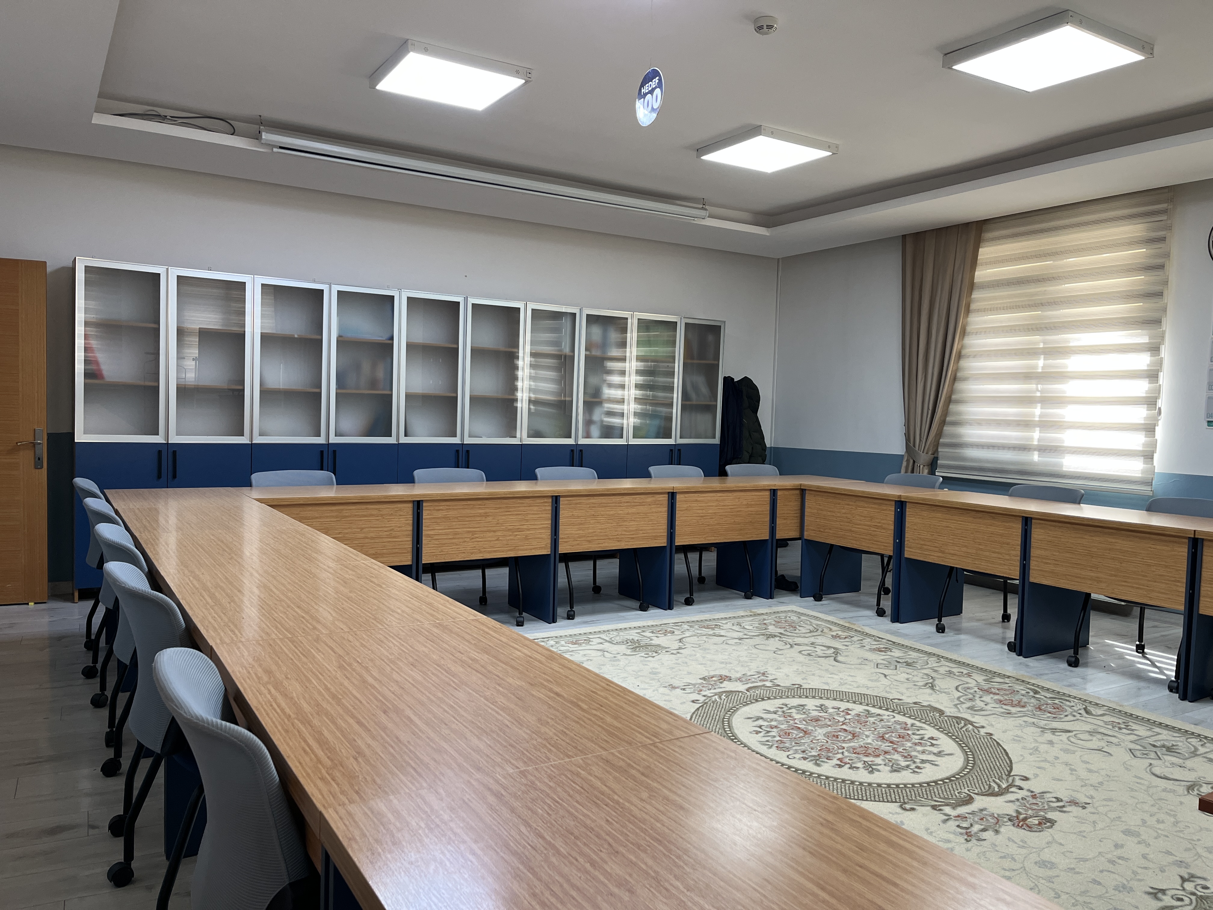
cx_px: 606
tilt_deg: -3.7
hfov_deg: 67.3
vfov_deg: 53.1
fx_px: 911
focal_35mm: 26
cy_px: 455
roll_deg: -0.3
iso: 125
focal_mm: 5.1
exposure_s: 1/121
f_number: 1.6
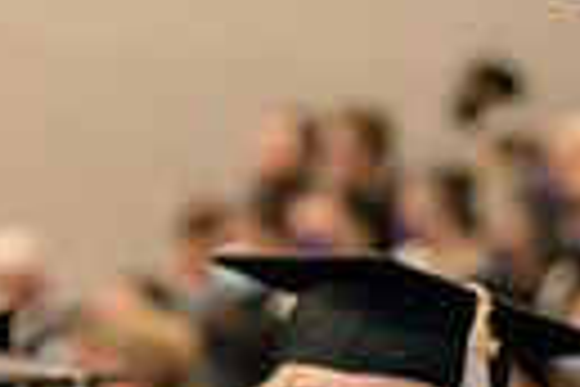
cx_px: 917
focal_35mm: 450
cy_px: 533
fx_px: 7249
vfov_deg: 3.0
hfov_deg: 4.5
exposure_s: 1/200
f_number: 4
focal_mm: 100
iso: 2000
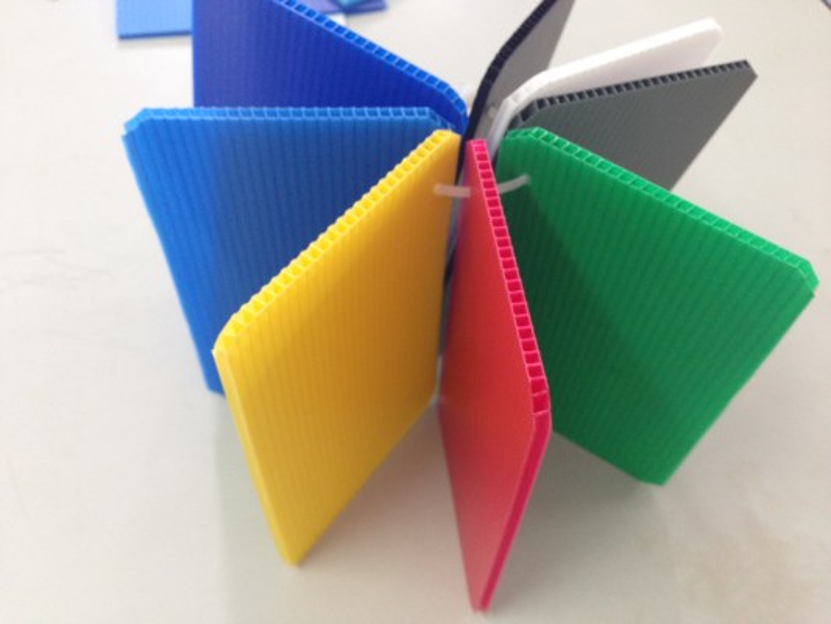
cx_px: 416
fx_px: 792
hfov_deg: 55.3
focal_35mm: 33
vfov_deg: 43.0
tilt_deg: -53.9
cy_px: 312
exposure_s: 1/20
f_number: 2.4
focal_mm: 4.12
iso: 125
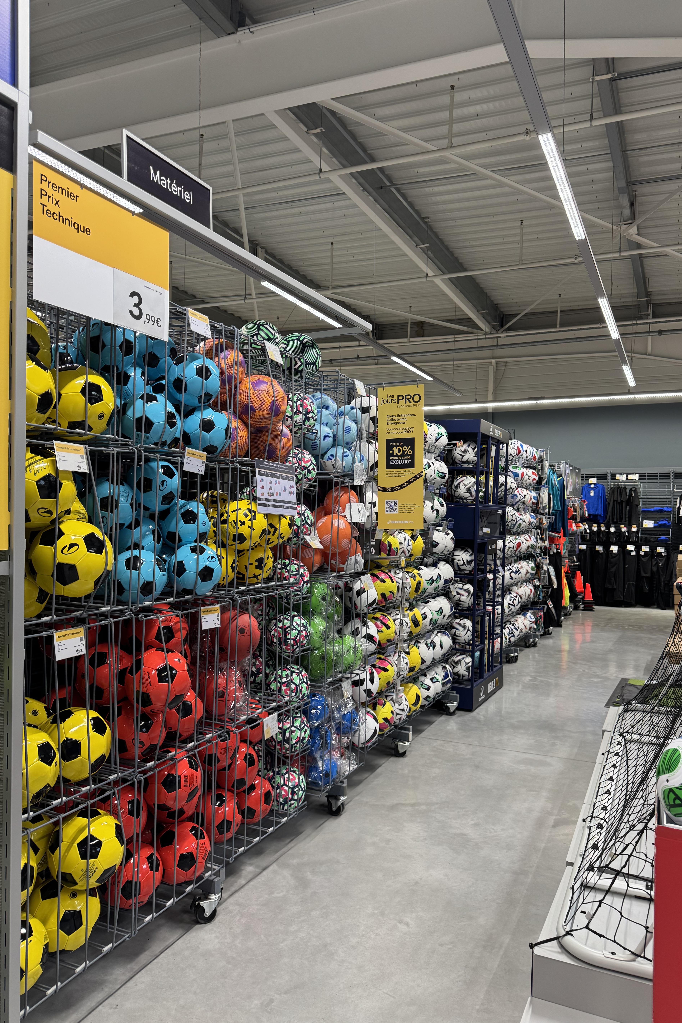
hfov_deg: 51.3
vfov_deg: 71.5
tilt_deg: -1.1
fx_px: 710
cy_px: 512
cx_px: 362
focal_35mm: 25
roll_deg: -0.4
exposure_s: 1/121
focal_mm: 6.76
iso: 160
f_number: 1.78
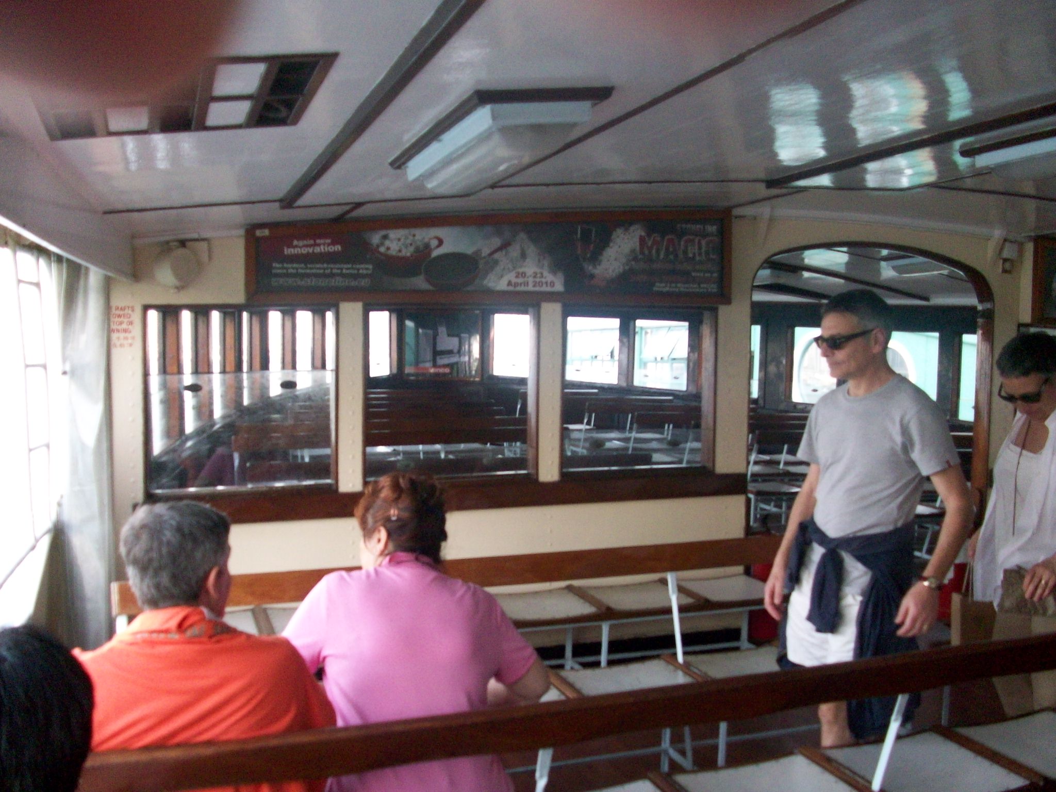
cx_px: 528
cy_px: 396
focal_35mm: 34
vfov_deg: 41.8
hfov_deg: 54.0
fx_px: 1037
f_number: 2.8
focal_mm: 5.7
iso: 200
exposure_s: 1/128
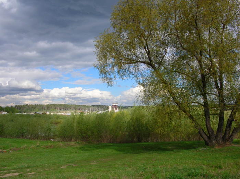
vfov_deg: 40.7
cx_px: 120
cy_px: 90
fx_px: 242
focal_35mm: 35
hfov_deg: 52.7
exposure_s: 1/288
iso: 50
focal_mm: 5.8
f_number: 5.6
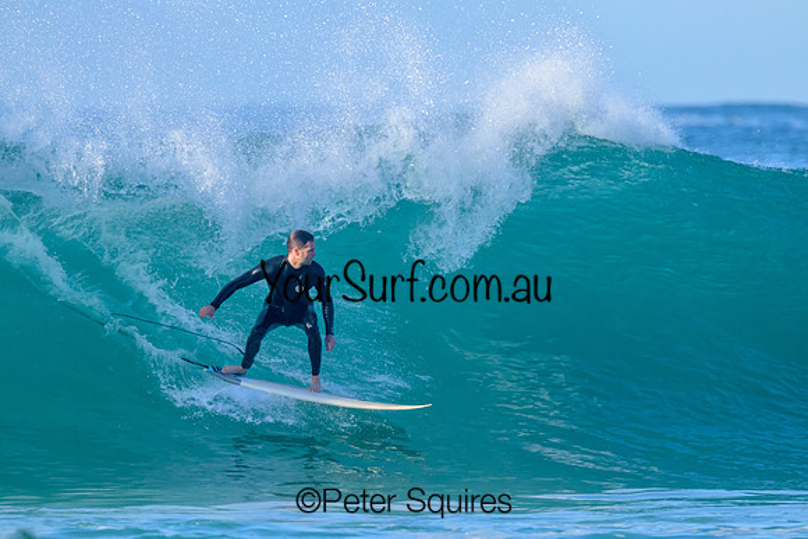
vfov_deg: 1.7
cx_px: 404
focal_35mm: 824
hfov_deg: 2.5
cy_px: 270
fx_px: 18499
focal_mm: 800
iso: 2800
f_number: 11
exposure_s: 1/2000
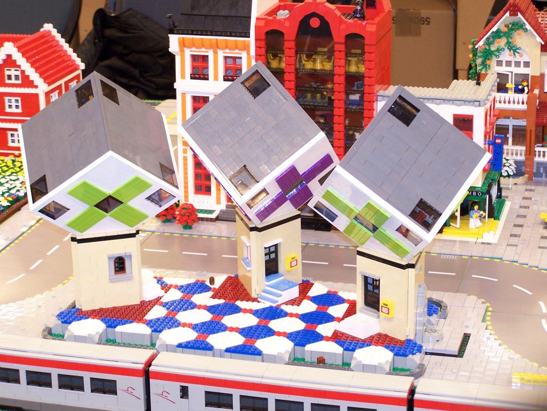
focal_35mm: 82
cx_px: 274
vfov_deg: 18.0
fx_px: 1296
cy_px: 206
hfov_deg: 23.8
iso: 140
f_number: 3.2
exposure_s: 1/4
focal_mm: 13.7
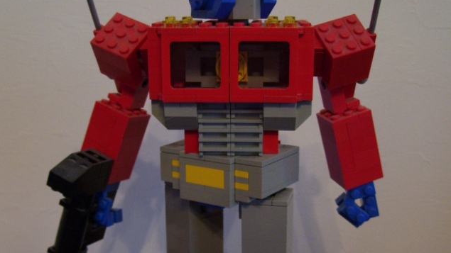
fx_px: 646
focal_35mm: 54
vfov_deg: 21.9
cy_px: 203
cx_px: 225
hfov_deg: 38.5
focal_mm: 6
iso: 160
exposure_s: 1/8
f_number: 2.7
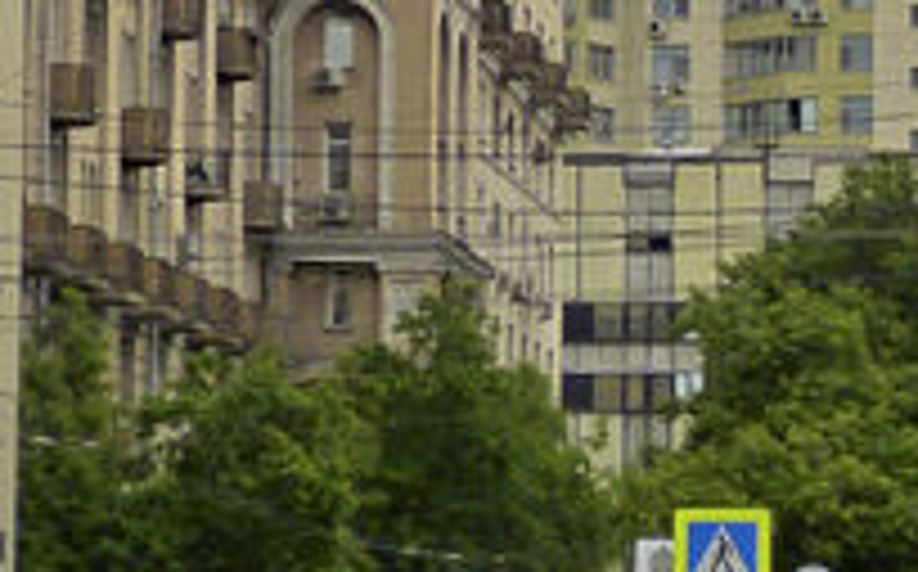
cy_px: -378
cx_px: 1161
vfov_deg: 6.8
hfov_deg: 10.9
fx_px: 4723
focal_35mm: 189
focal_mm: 7.1
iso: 160
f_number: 4
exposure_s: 1/1000
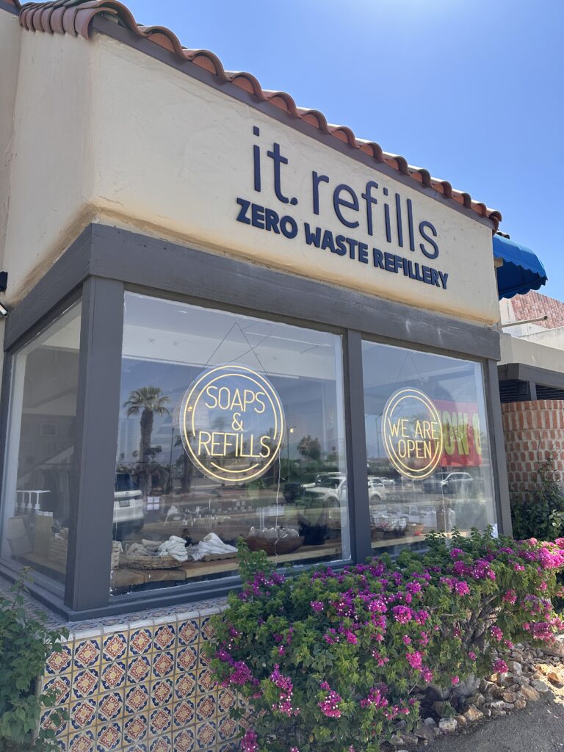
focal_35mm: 24
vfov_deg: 71.6
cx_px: 282
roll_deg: +0.8
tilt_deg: +12.1
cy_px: 376
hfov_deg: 56.8
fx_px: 521
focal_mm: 6.86
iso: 80
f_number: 1.78
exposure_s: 1/1812
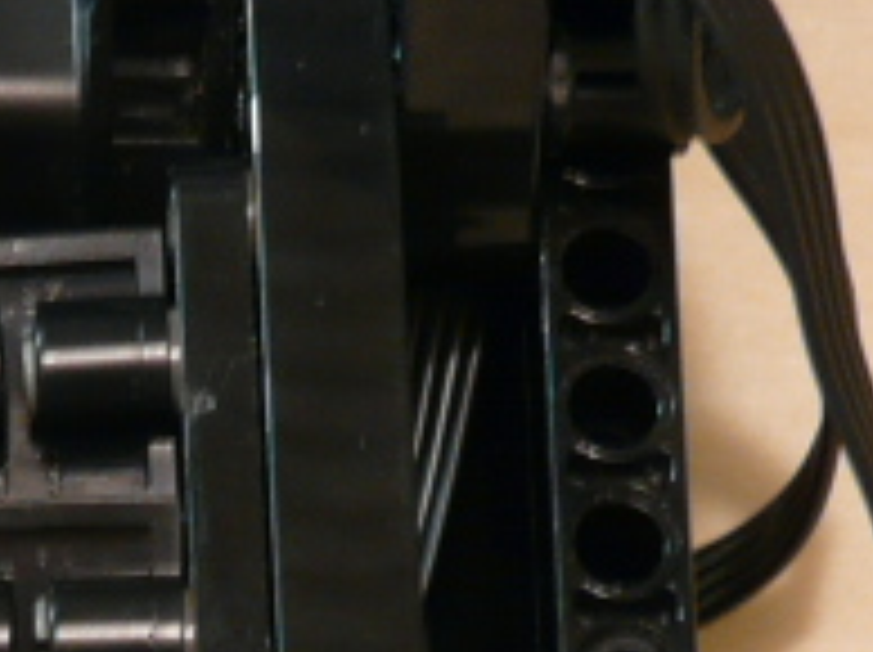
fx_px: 12493
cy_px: 1057
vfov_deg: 3.0
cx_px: -36
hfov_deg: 4.0
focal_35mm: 496
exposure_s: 1/1.6
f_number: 3.6
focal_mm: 15.4
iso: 100
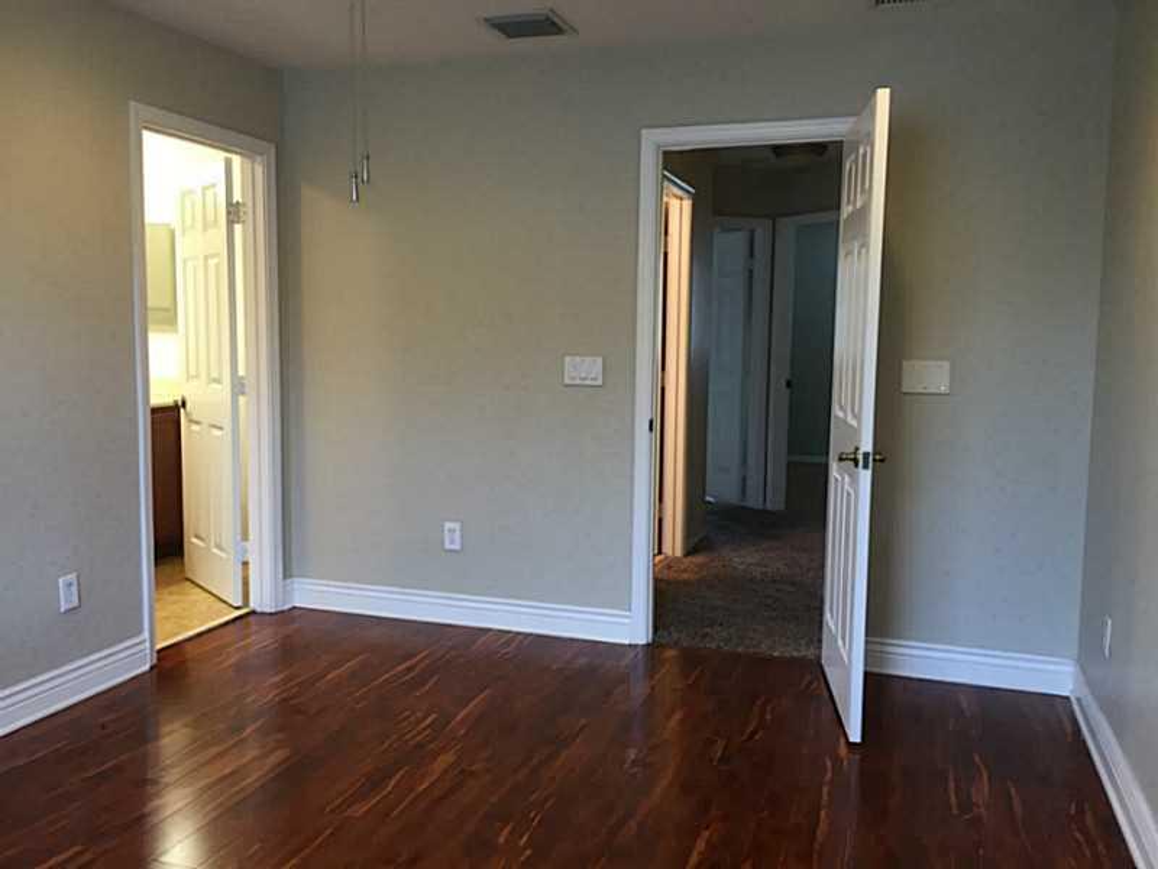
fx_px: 970
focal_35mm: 29
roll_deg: -1.7
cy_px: 434
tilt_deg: -5.3
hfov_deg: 61.7
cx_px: 579
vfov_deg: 48.2
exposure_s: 1/30
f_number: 2.2
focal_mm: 4.15
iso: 80
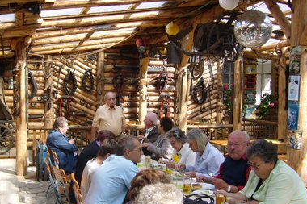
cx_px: 130
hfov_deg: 42.6
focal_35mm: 46
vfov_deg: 29.2
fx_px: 392
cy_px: 112
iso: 100
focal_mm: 5.8
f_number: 5.6
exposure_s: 1/160
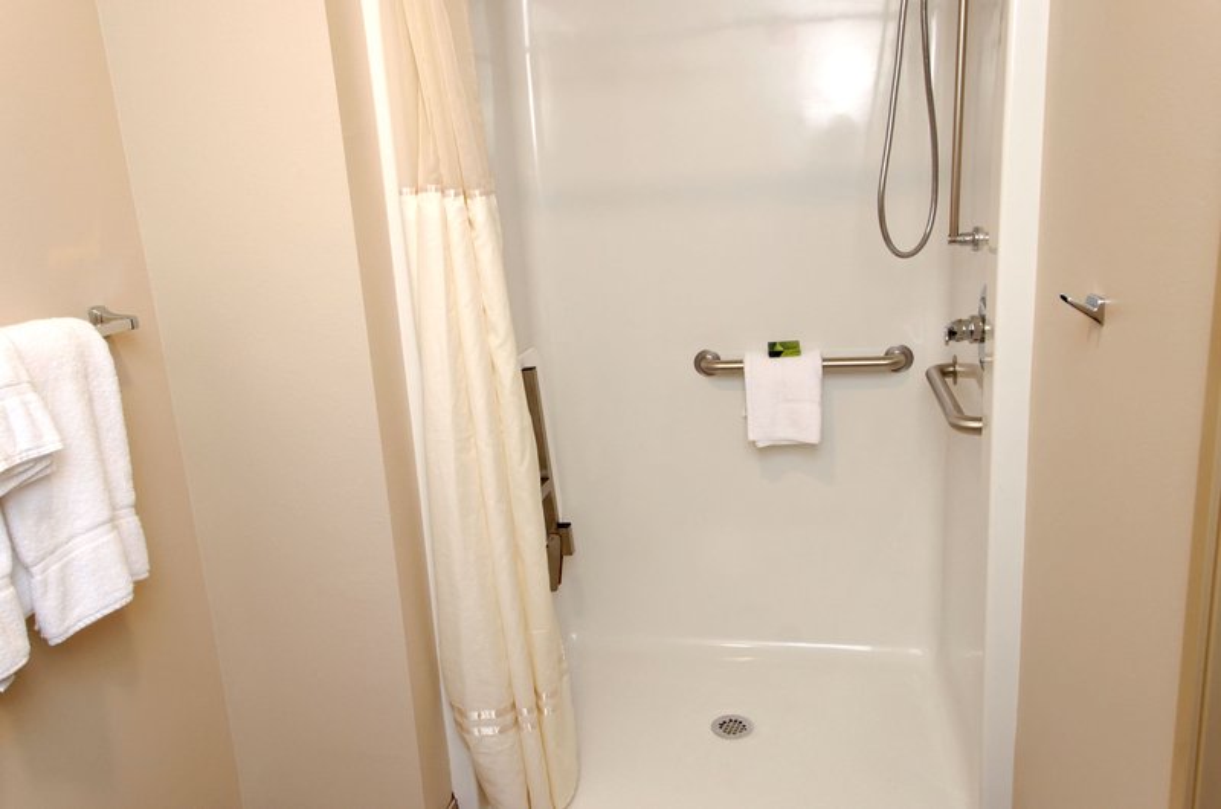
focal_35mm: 27
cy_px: 404
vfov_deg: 47.7
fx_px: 914
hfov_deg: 67.5
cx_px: 610
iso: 640
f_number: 5.6
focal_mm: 18
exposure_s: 1/60
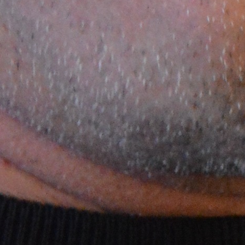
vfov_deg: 2.6
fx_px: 5414
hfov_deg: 2.6
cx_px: 212
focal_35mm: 676
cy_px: -440
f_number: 5.6
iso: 3200
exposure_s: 1/50
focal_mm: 55
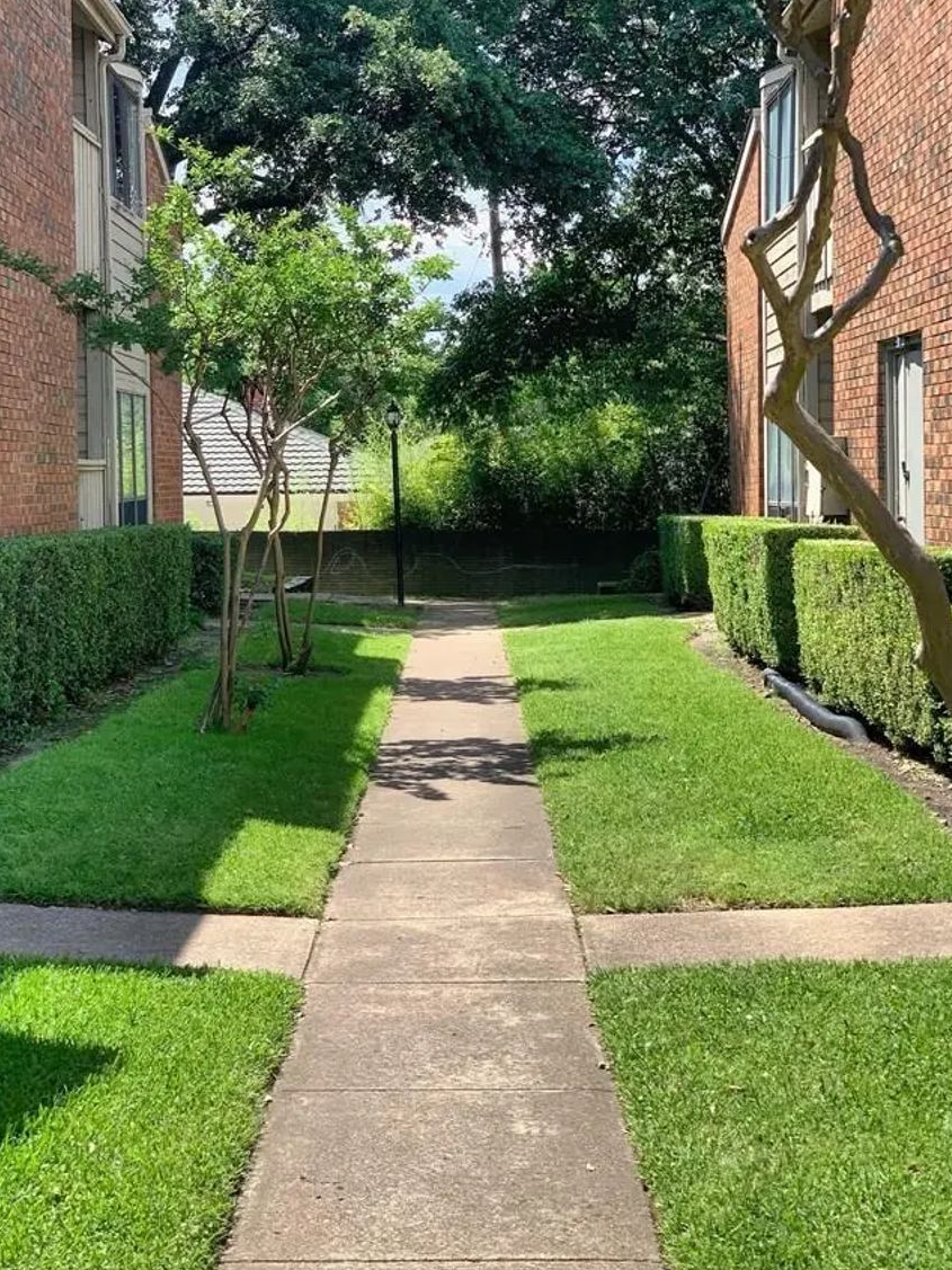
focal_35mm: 63
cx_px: 404
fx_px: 2311
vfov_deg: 30.7
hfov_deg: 23.3
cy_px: 556
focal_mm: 6
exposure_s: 1/432
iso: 16
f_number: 2.4
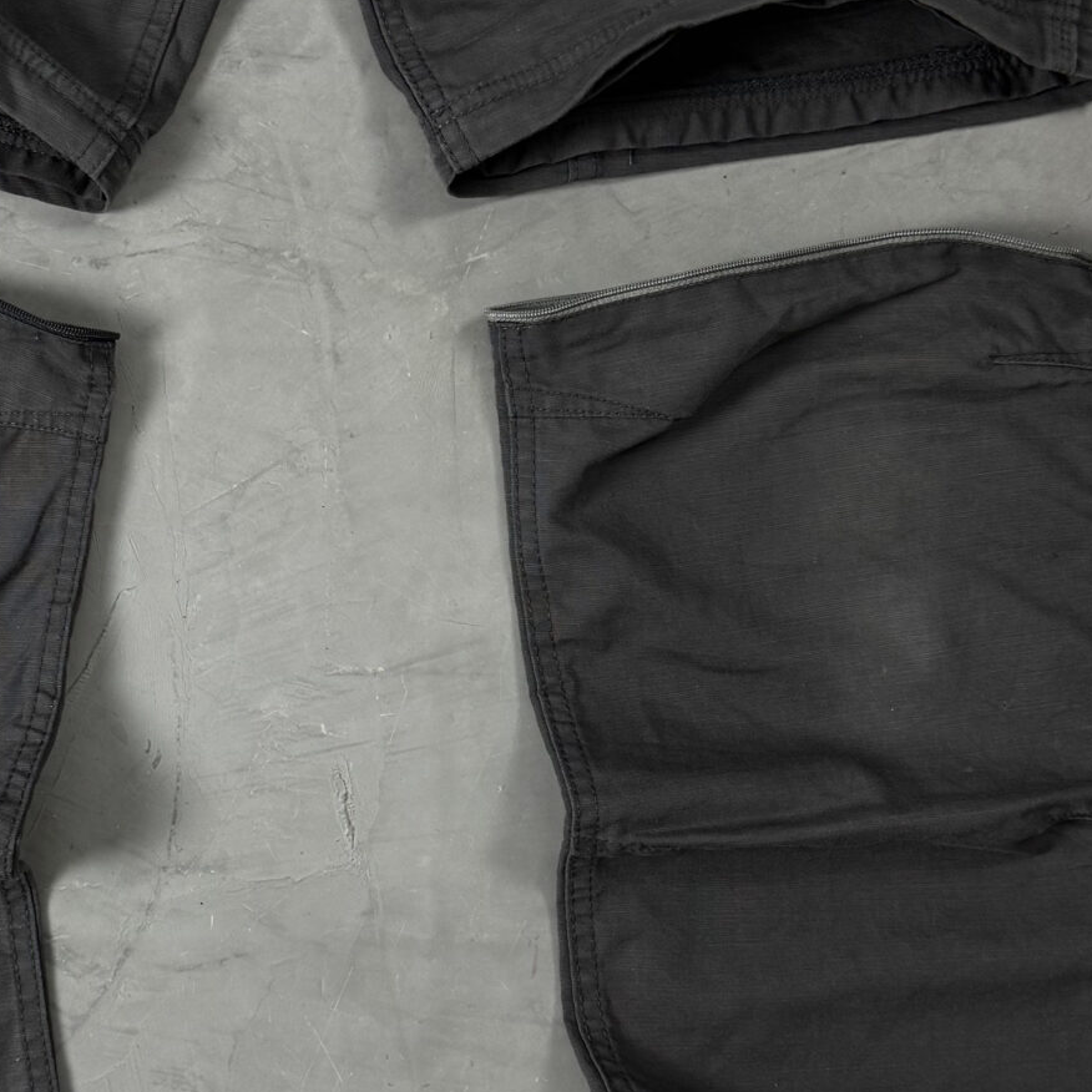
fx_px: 2213
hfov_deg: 27.4
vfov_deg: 27.7
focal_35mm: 62
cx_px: 290
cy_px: 601
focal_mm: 6.76
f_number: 1.78
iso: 125
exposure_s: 1/60
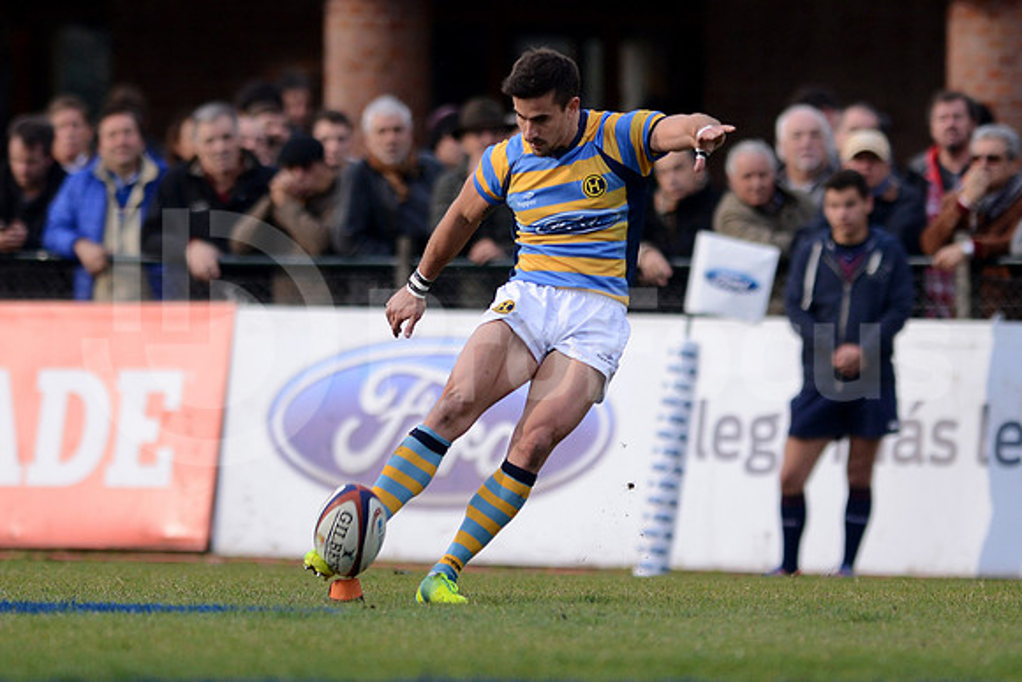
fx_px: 11926
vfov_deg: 3.3
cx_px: 511
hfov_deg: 4.9
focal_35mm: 420
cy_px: 341
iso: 800
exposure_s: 1/2000
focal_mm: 420
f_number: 4
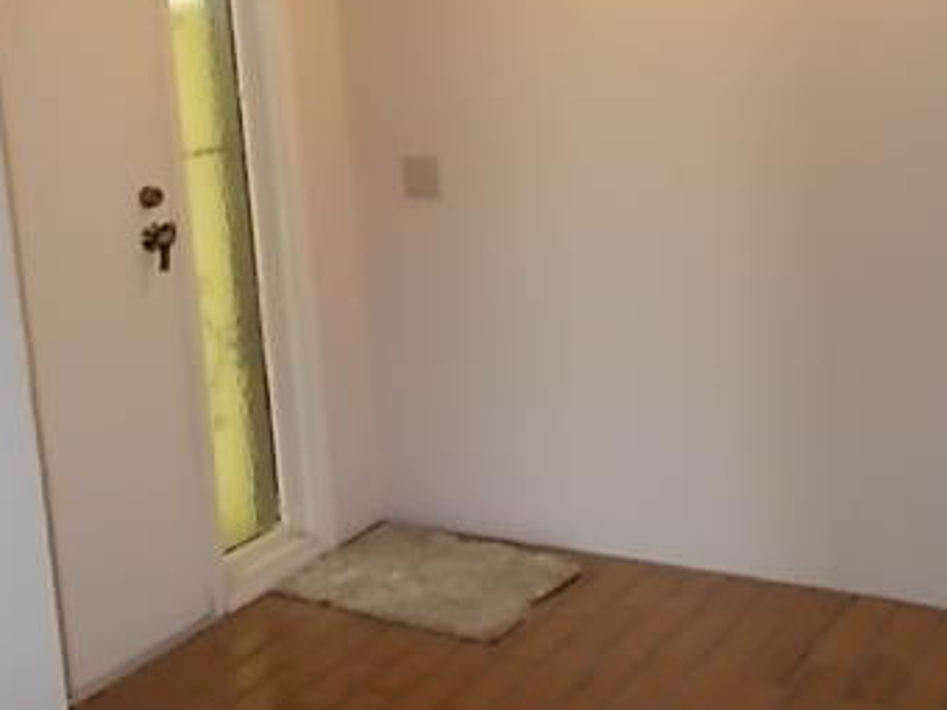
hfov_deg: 38.6
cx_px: 616
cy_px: 164
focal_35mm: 49
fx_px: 1341
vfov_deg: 29.1
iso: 200
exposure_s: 1/25
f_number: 3.2
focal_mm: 4.6
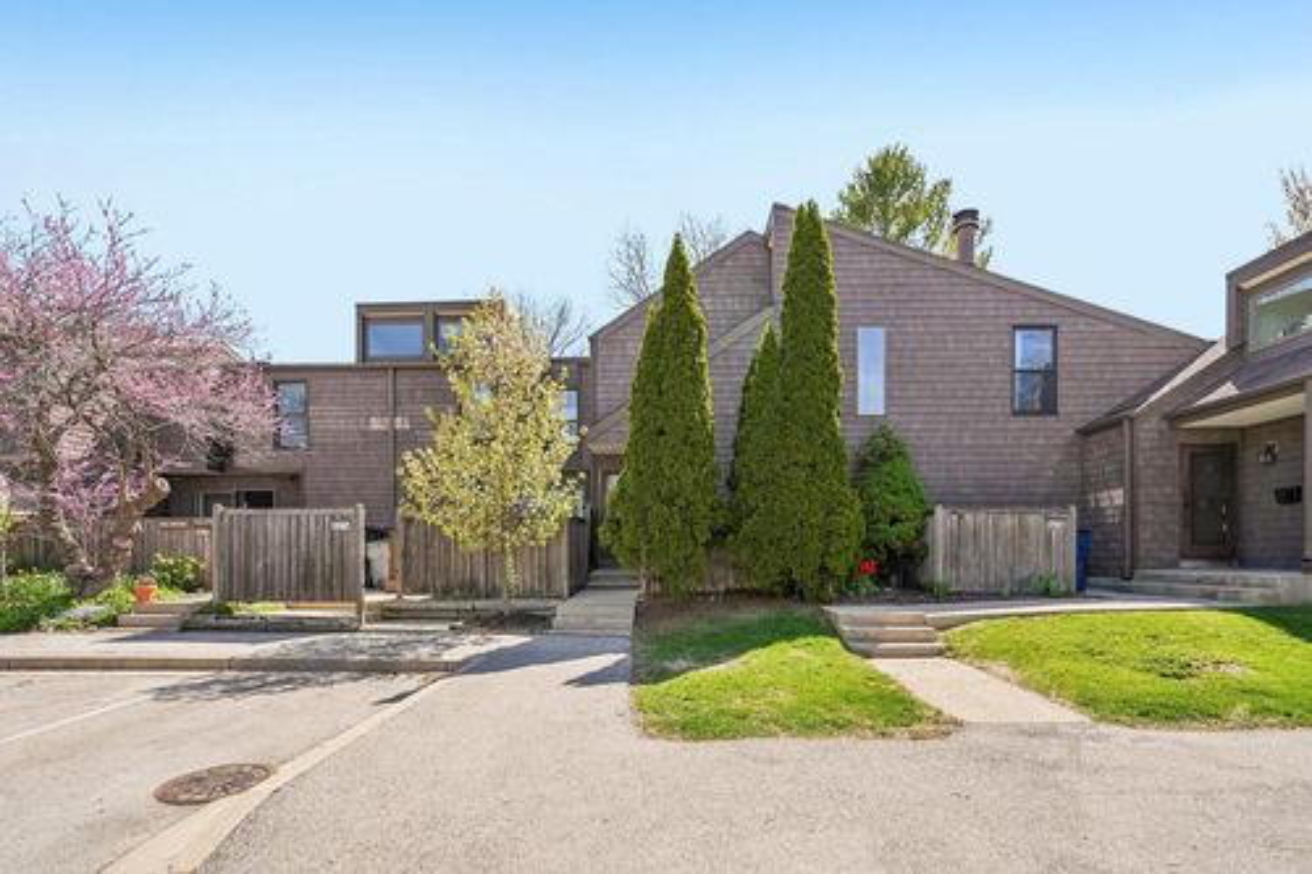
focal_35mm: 16
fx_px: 601
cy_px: 437
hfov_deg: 95.0
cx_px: 656
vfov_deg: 72.0
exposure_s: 1/320
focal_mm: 16.5
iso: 100
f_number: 5.6
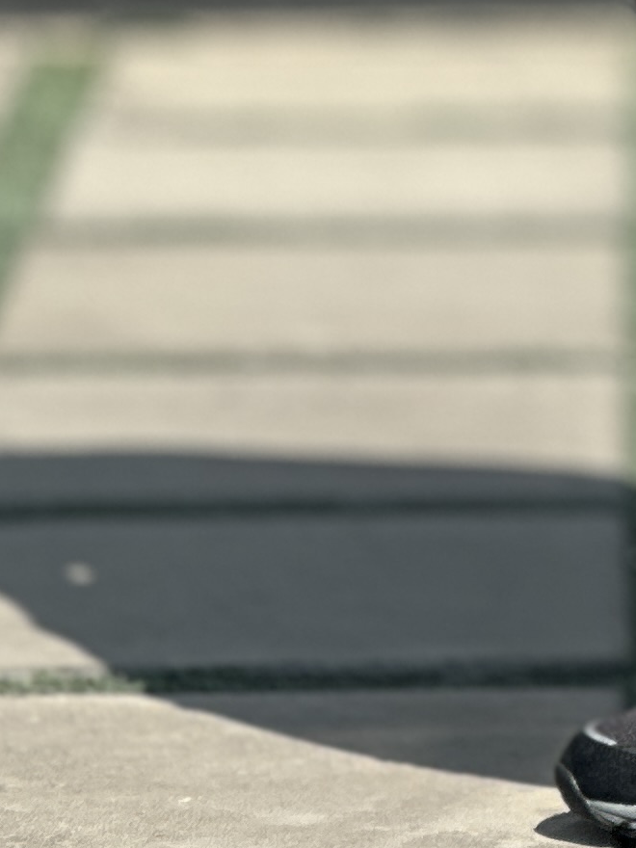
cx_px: 1256
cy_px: -318
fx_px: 8648
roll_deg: +0.2
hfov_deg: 4.2
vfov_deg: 5.6
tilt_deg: -4.1
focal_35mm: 353
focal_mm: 9
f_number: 2.8
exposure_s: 1/1107
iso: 32
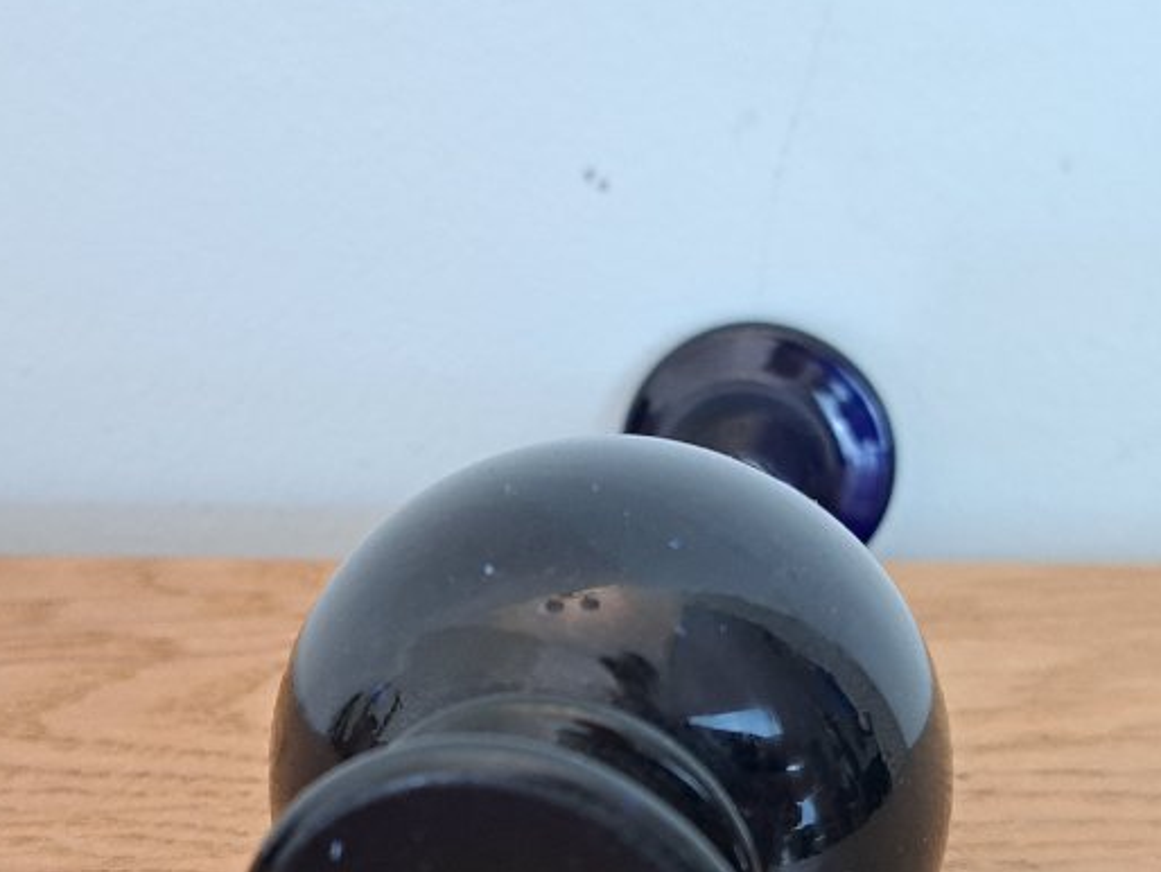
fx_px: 1879
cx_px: 497
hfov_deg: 34.3
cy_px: 734
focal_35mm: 56
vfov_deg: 25.5
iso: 80
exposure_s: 1/50
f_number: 1.8
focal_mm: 5.23
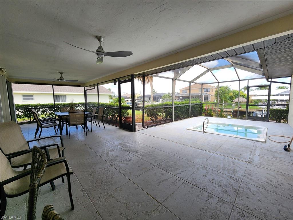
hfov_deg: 106.2
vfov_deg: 89.9
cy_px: 110
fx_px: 110
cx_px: 146
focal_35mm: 13
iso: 50
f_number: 2.2
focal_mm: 2.2
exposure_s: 1/294
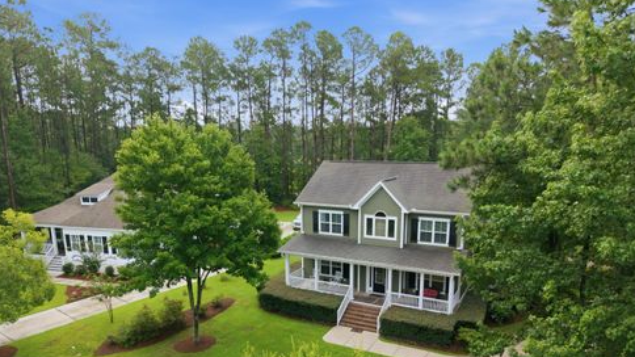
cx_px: 325
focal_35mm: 27
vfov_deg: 42.2
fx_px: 455
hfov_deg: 69.9
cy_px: 241
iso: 360
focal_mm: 8.7
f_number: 1.8
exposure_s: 1/90
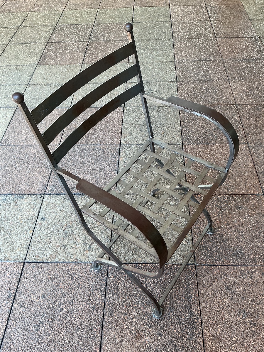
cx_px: 132
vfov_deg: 61.7
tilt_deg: -49.7
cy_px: 176
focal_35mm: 29
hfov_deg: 48.2
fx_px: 295
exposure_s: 1/120
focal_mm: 3
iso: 32
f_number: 1.8
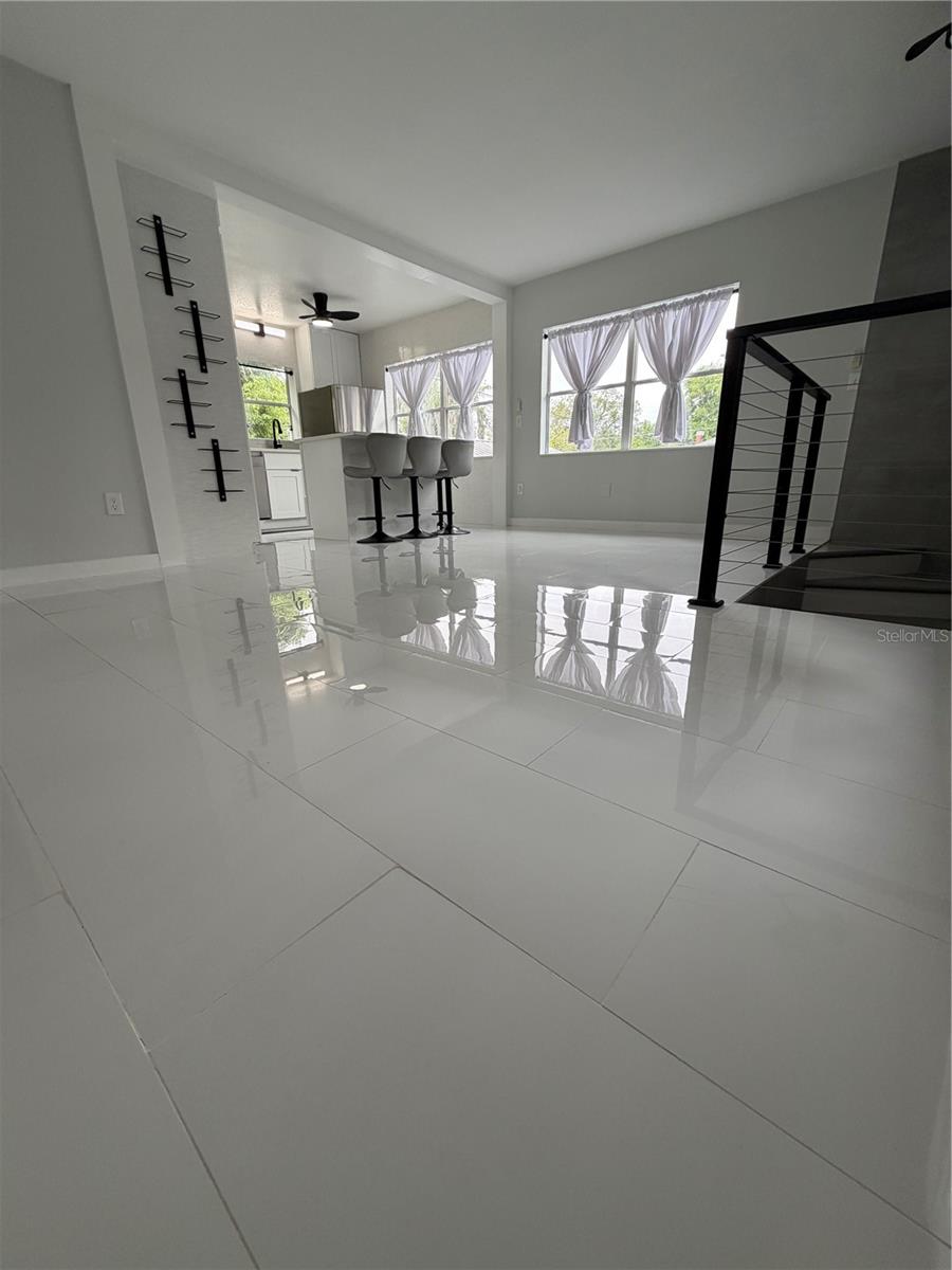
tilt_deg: -16.7
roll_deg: +0.3
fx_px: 513
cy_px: 635
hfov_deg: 85.7
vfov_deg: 102.1
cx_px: 476
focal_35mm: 14
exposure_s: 1/122
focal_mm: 2.22
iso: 50
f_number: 2.2
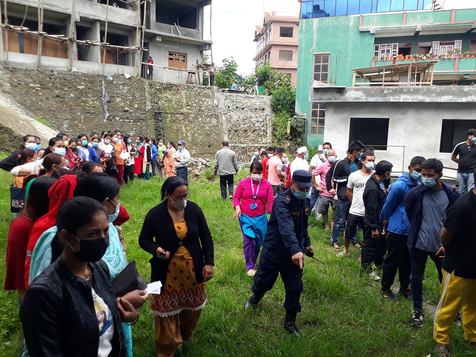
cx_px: 238
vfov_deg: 51.4
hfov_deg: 65.3
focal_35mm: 27
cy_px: 178
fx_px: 371
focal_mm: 3.6
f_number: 1.9
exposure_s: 1/373
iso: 40
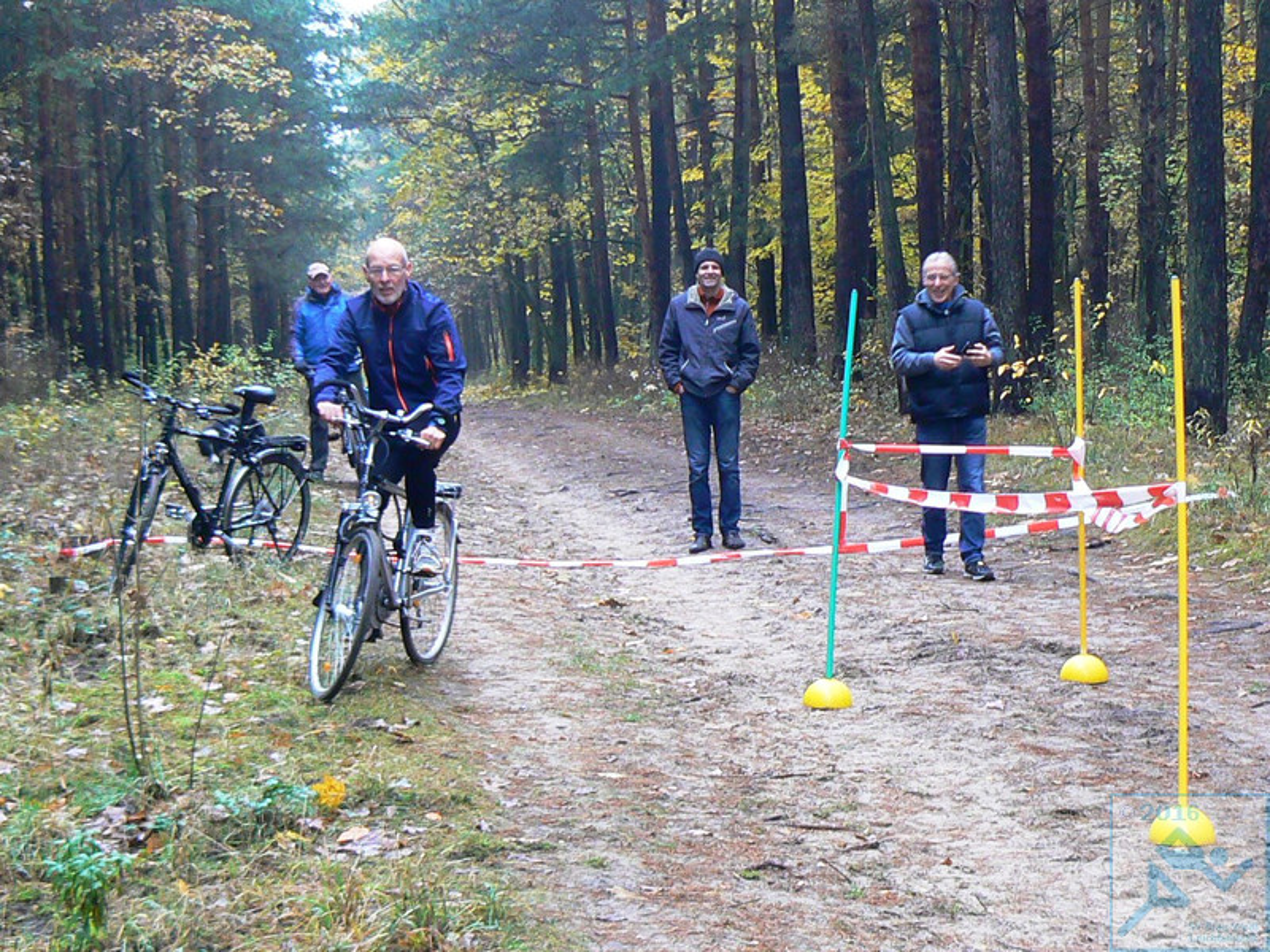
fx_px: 1321
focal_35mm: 36
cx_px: 635
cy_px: 476
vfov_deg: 39.7
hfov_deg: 51.4
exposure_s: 1/30
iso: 100
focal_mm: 6
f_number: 2.8
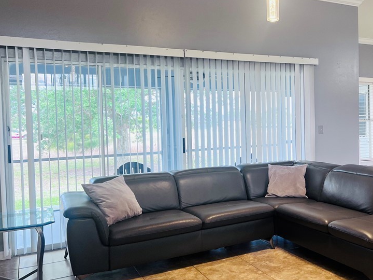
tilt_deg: -2.4
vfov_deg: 38.7
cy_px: 132
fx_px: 399
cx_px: 254
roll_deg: +1.2
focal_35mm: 37
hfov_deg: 49.1
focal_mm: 5.7
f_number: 1.5
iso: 100
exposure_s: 1/120
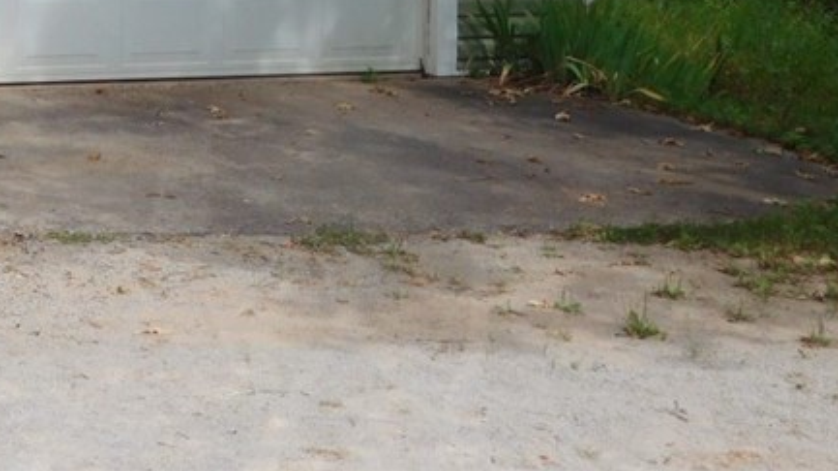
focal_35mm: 116
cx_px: -25
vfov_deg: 10.0
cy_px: -271
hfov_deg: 18.0
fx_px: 2576
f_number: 3.7
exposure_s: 1/640
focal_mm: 8
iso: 125
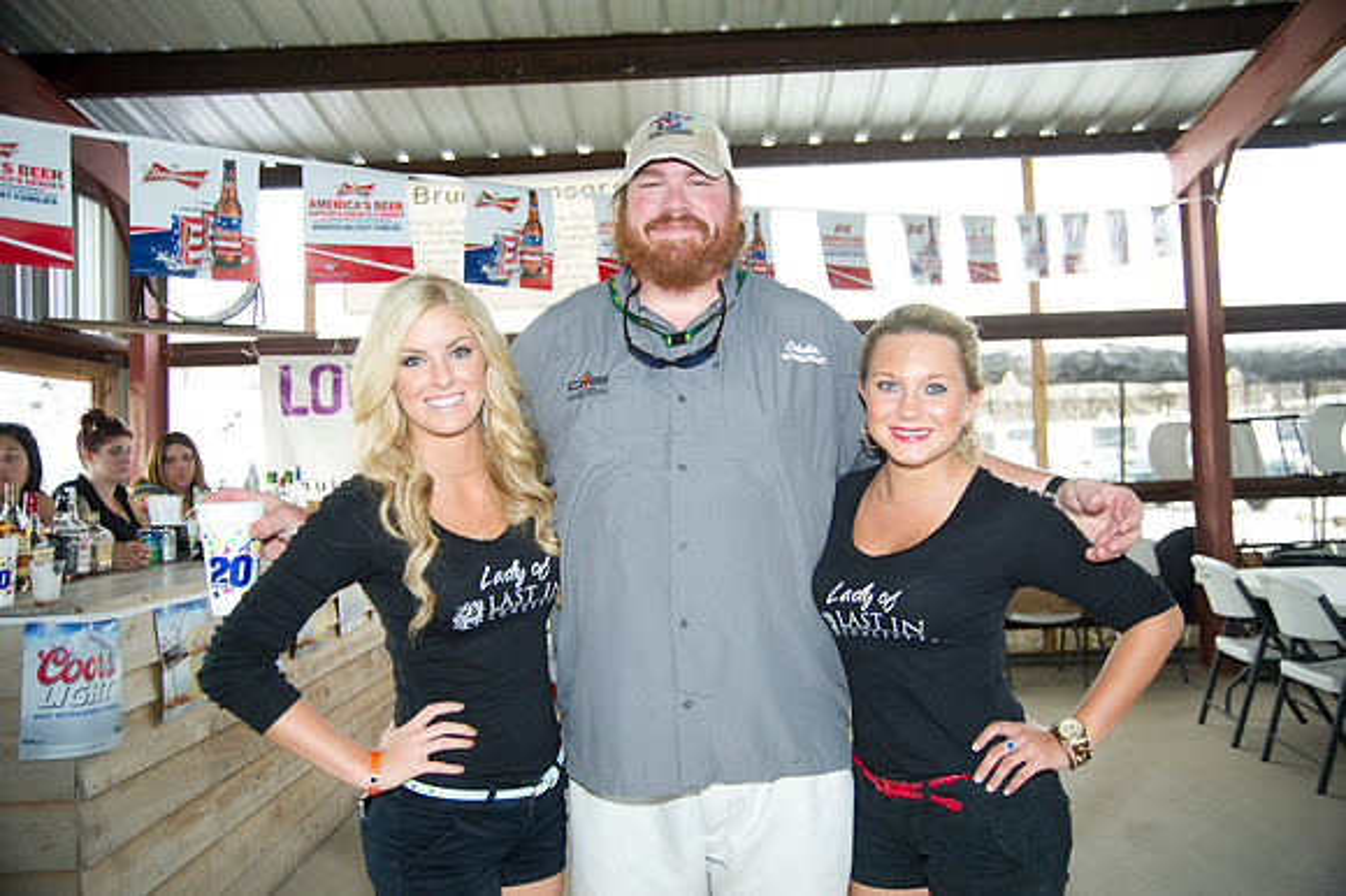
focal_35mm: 30
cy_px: 448
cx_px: 673
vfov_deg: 43.6
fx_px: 1121
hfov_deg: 62.0
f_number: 3.8
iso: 320
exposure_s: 1/40
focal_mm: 30
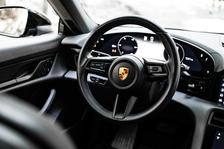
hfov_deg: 38.9
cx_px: 112
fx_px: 317
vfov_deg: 26.5
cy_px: 74
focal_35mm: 51
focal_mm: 50
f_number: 3.5
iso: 1000
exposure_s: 1/160
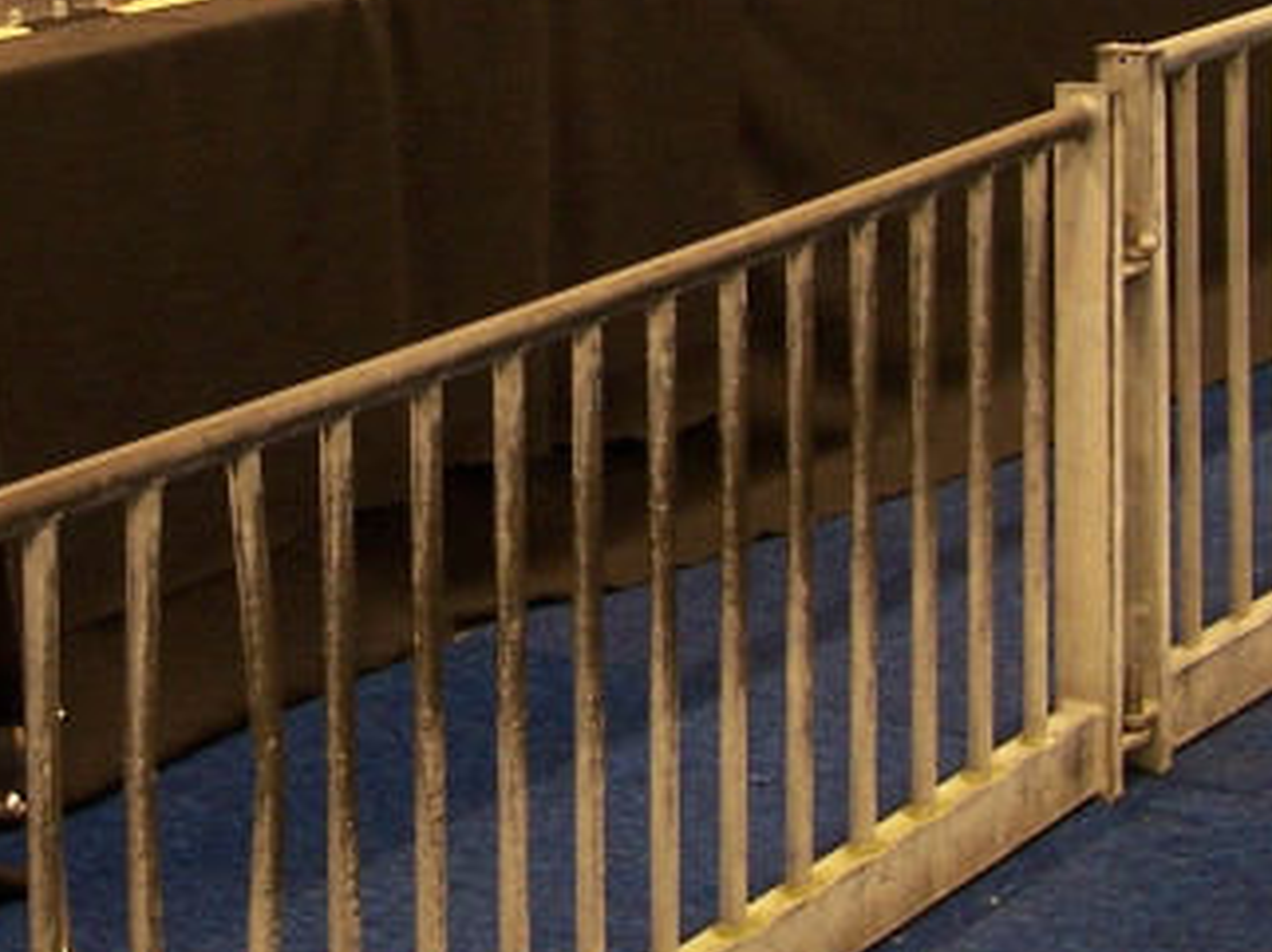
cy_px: 0
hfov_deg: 16.2
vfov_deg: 12.1
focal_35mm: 121
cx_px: 359
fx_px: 4443
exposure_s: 1/2
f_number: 2.8
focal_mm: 6.3
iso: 80
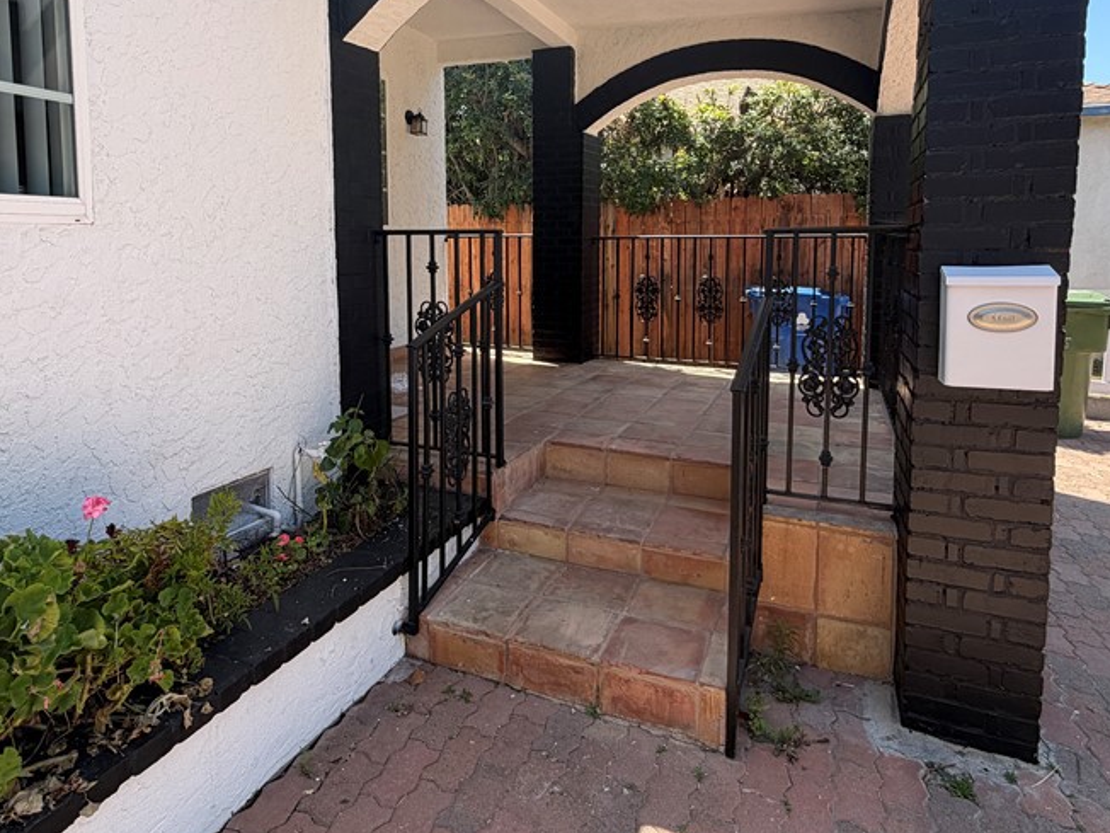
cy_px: 303
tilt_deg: -3.4
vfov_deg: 60.1
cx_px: 531
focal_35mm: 22
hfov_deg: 76.3
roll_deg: +2.3
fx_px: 705
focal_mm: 2.22
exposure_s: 1/502
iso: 50
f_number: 2.2
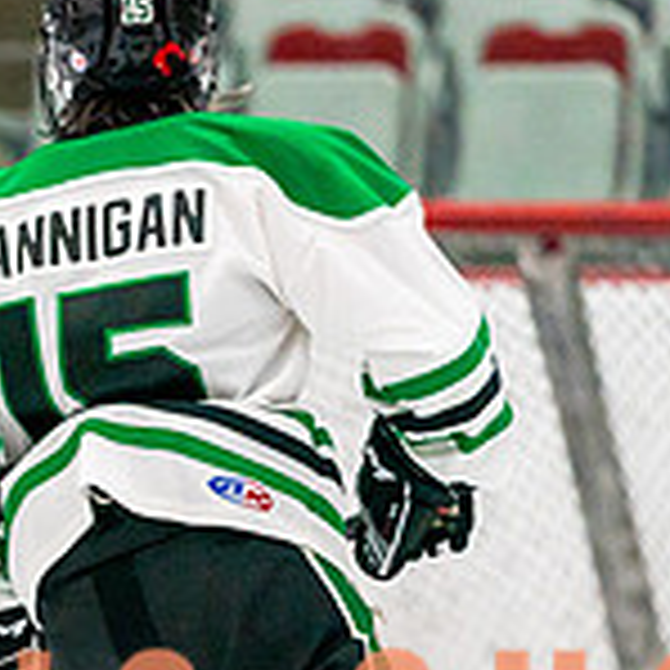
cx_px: -326
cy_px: 864
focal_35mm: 743
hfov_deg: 2.4
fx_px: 16270
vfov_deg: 2.4
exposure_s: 1/1250
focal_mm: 200
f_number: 2.8
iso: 3200
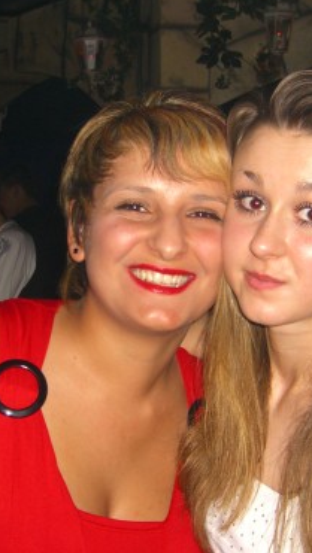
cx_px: 133
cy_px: 319
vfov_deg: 31.4
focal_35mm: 67
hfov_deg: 18.0
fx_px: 984
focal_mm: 7.9
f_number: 2.8
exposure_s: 1/60
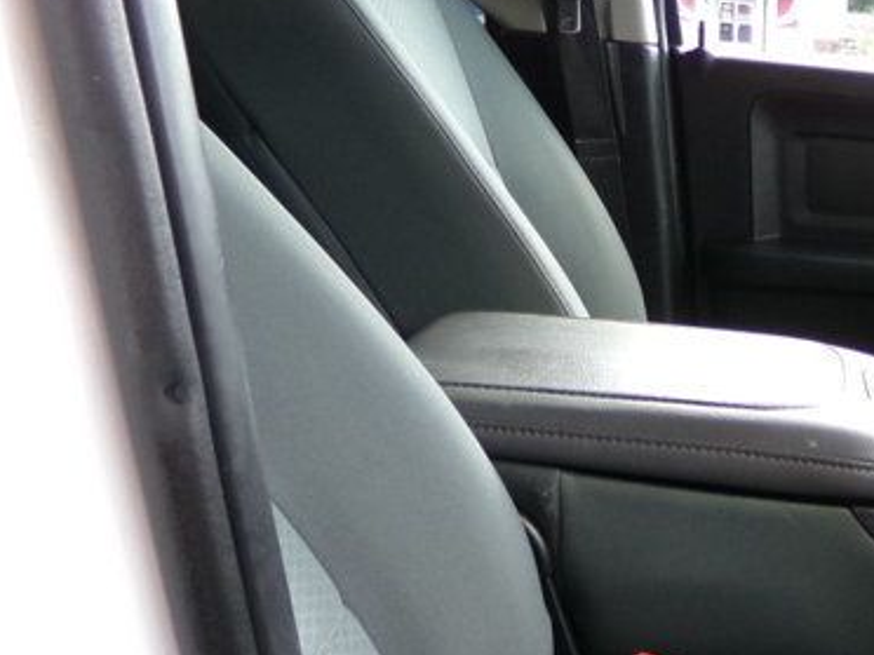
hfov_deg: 27.5
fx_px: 1666
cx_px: 895
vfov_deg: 20.6
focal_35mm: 66
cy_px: 815
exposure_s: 1/60
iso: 205
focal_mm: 4.3
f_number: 3.7
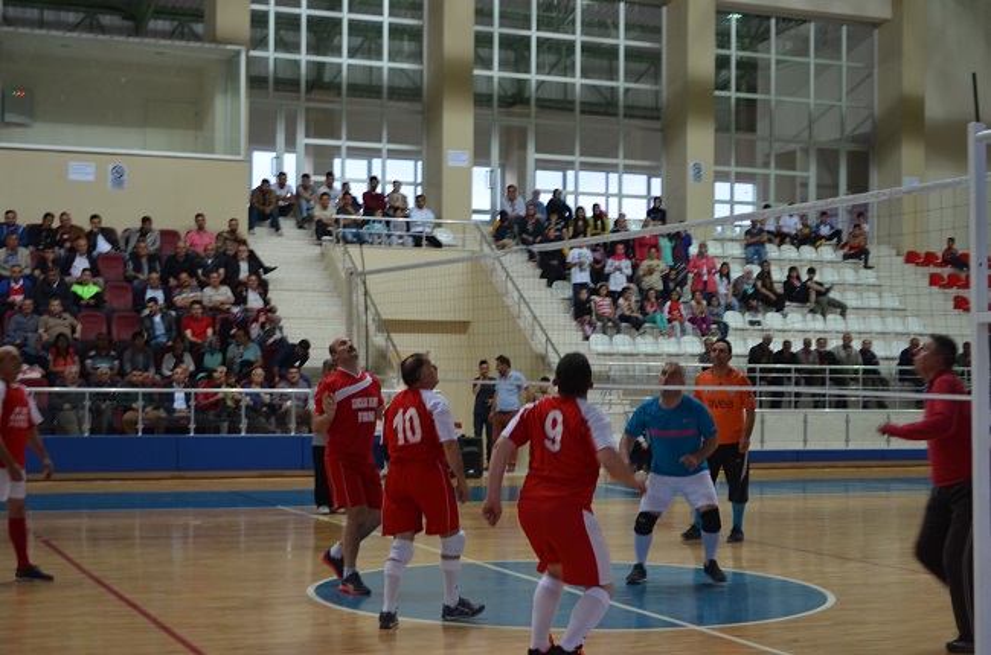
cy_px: 328
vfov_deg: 22.5
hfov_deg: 33.5
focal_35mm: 60
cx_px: 496
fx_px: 1648
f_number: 5.3
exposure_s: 1/60
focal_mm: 40
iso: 720
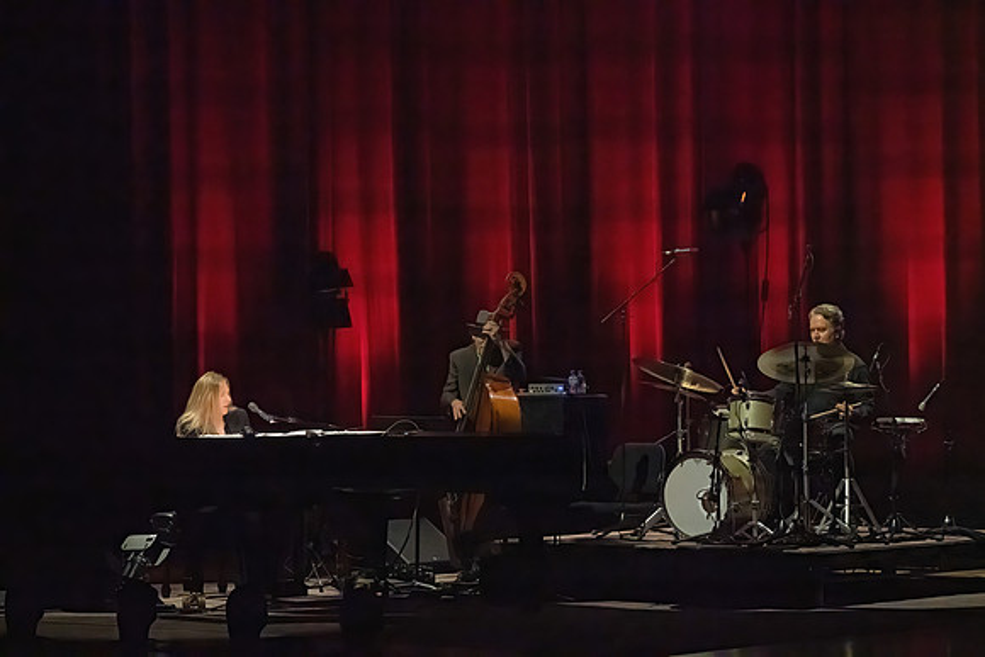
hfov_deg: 17.2
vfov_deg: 11.5
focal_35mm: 119
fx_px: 3257
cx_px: 492
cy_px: 328
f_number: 9
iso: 25600
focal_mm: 119
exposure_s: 1/320
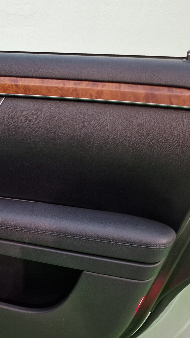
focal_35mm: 47
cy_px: 140
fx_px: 421
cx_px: -1
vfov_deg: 43.6
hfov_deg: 24.3
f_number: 1.8
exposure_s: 1/100
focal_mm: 6.4
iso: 200
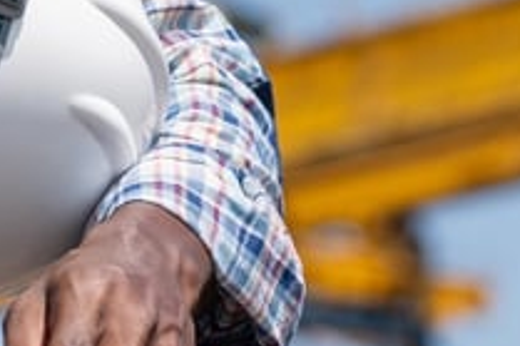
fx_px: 4759
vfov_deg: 4.1
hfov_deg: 6.2
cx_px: 0
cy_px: -454
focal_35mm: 330
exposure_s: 1/2000
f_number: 2.8
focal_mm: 57.3
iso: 100
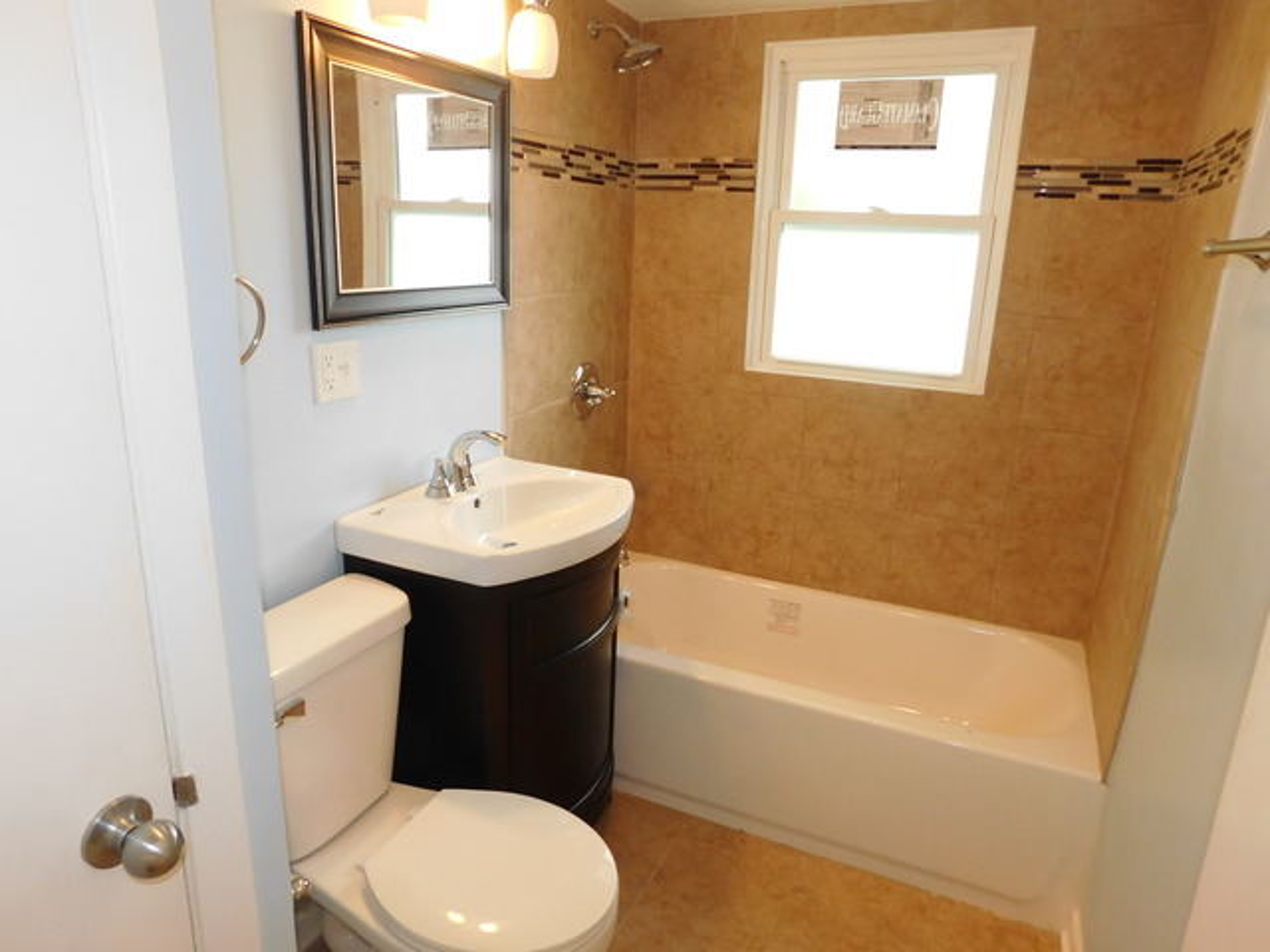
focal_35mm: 23
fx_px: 844
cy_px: 476
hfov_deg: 73.9
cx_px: 635
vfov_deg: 58.9
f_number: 3
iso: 320
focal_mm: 4
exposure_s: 1/30
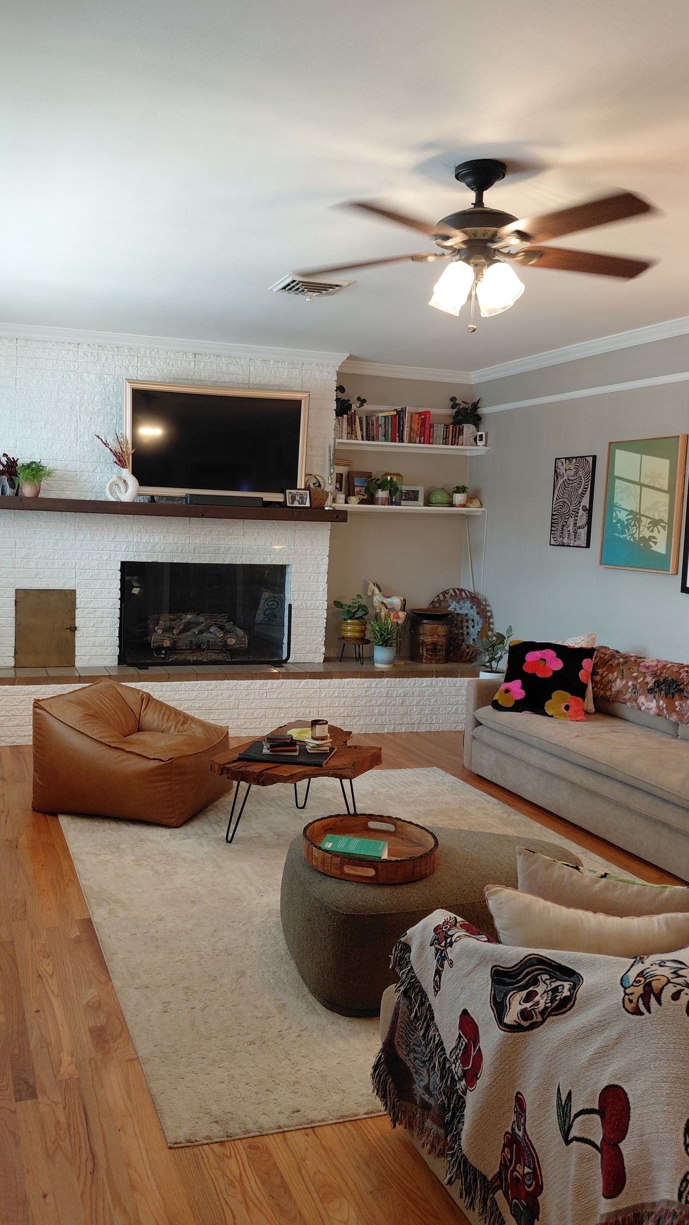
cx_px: 261
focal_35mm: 28
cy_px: 614
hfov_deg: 41.2
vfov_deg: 67.9
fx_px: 909
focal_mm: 4.69
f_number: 1.8
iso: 160
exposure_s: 1/60
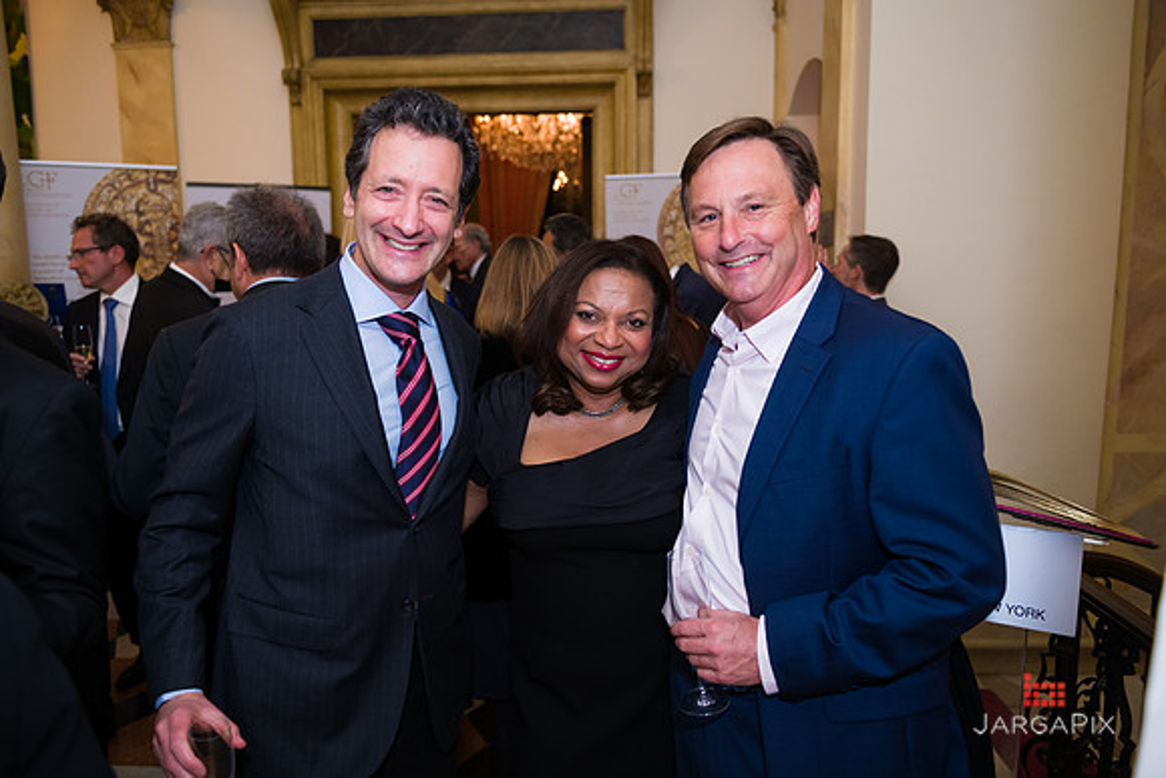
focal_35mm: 27
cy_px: 389
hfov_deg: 67.4
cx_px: 583
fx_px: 875
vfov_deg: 48.0
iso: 1000
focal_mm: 27
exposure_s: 1/125
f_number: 3.2
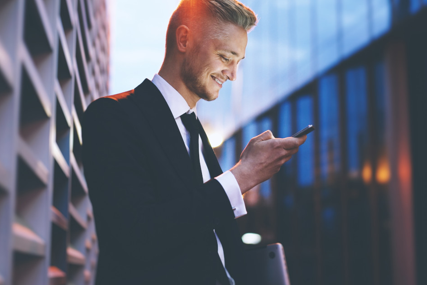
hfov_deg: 28.8
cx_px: 206
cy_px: 118
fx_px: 830
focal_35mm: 70
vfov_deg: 19.4
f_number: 1.8
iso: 400
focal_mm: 55
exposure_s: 1/60
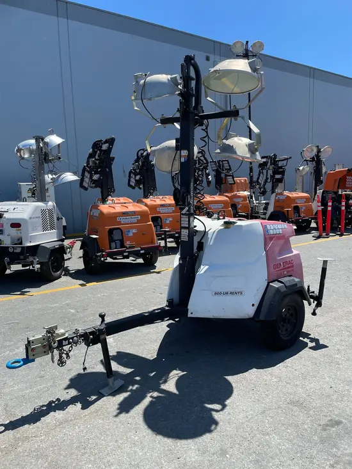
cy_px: 234
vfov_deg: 67.3
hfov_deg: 53.1
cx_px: 176
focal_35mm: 26
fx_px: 352
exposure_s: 1/3300
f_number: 1.6
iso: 50
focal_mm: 4.2
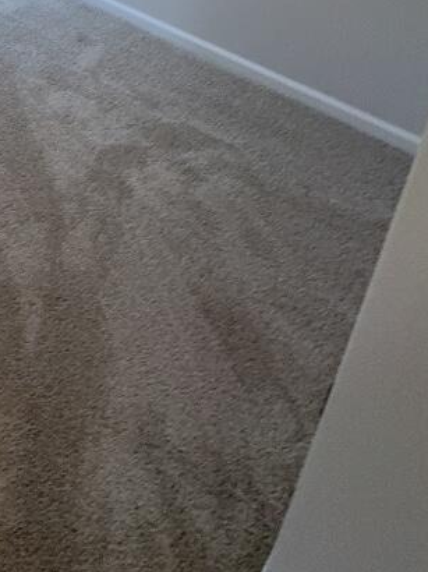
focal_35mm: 35
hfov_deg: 32.8
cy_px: -116
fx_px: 578
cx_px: -96
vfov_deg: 38.6
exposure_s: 1/60
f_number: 2.2
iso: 50
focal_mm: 2.22
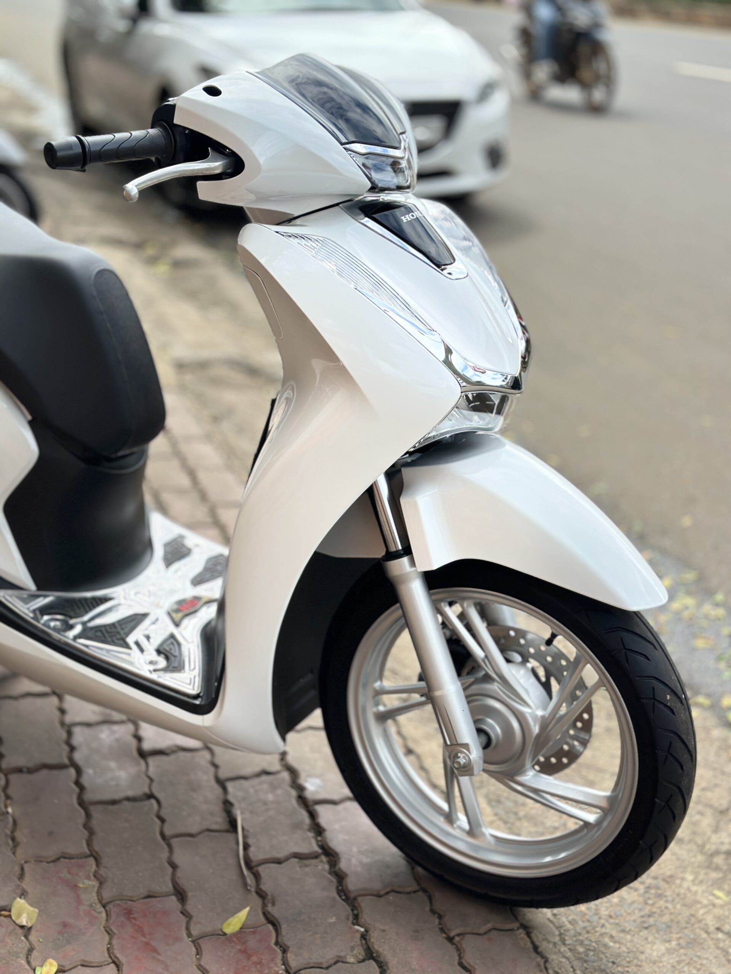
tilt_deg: -20.1
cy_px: 487
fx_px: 1352
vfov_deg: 39.7
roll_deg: -2.8
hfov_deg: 30.3
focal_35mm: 48
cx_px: 366
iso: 80
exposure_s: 1/2252
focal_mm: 6.86
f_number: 1.78
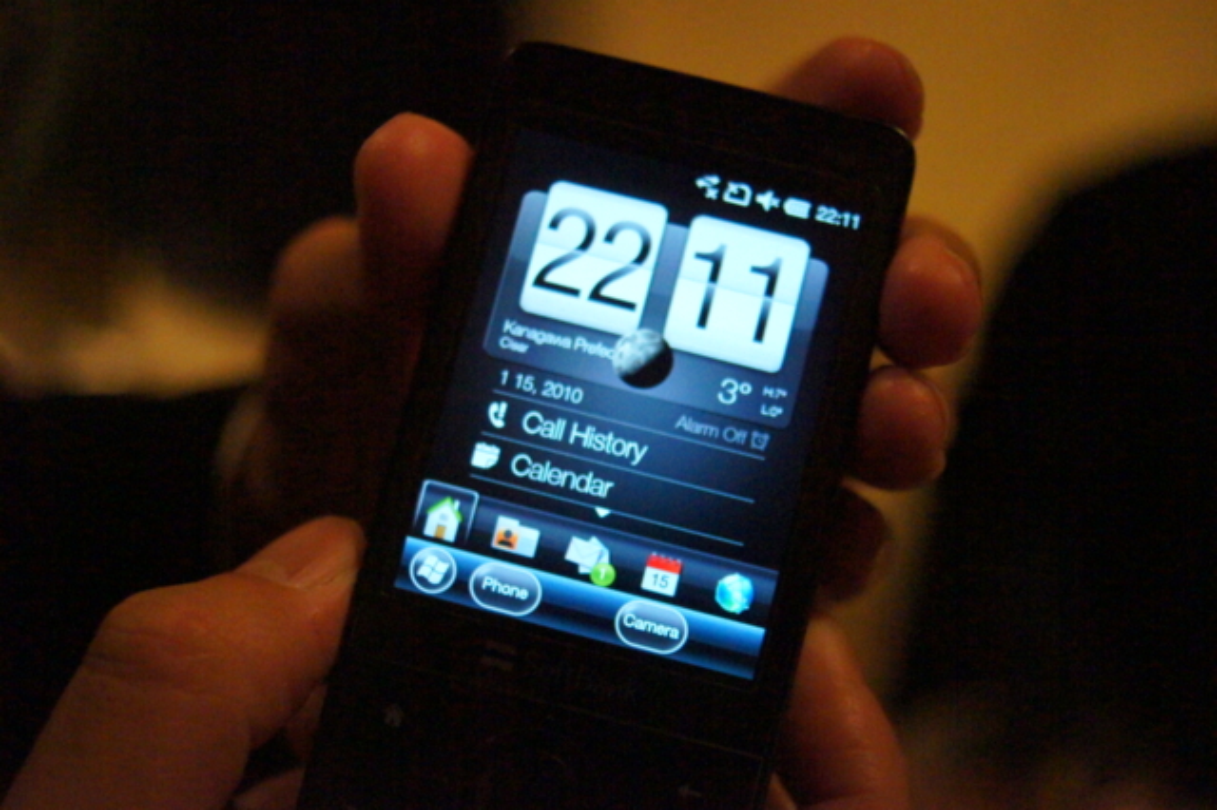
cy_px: 405
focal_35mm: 45
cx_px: 608
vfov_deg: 29.8
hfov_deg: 43.6
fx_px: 1520
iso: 6400
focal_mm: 30
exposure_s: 1/250
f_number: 2.8
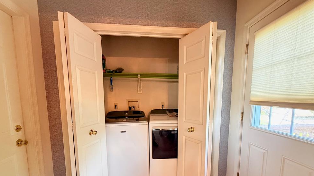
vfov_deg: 65.6
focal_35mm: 16
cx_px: 156
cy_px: 115
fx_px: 133
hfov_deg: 99.4
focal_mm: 2.22
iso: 320
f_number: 2.2
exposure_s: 1/60
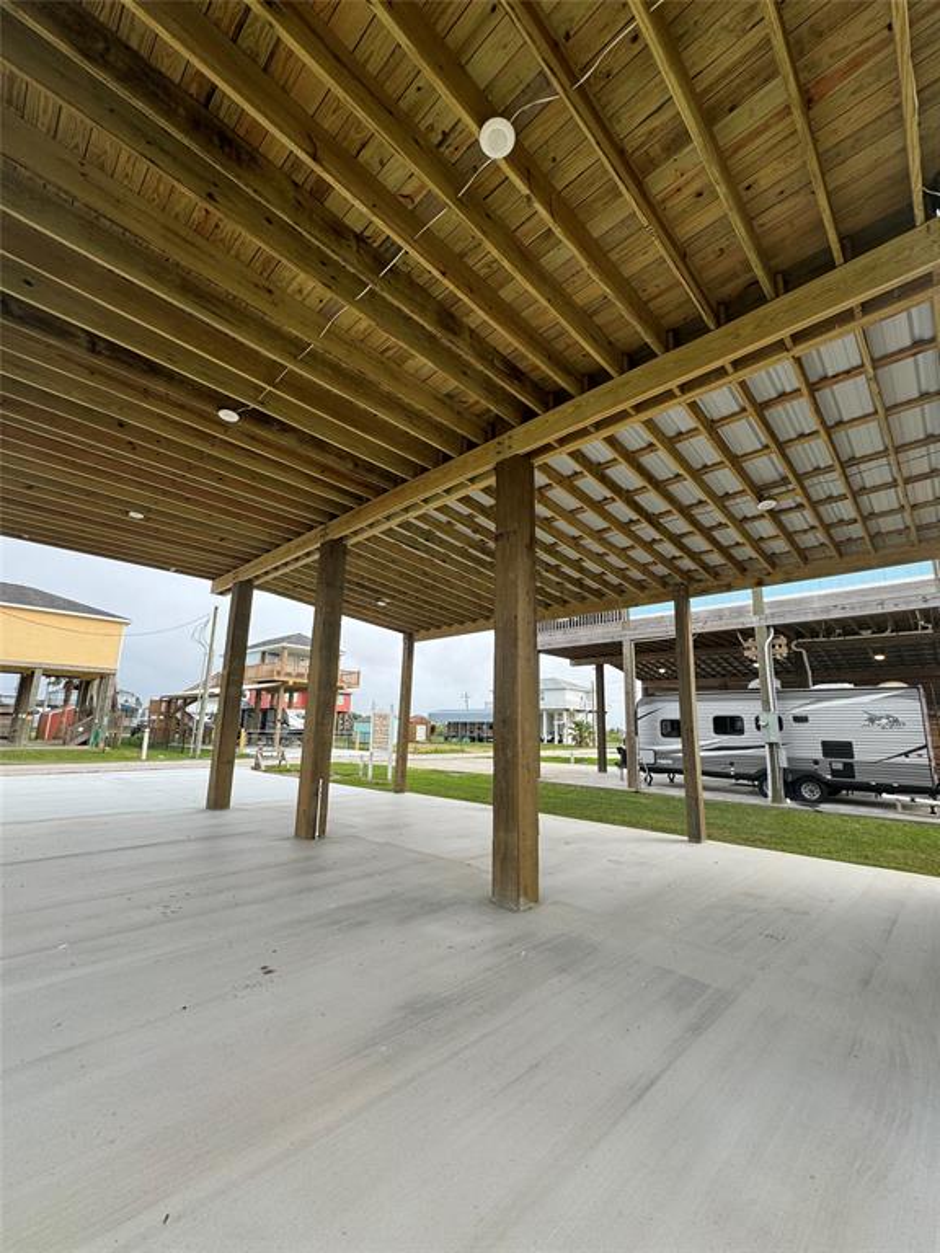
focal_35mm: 14
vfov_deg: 102.1
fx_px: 507
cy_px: 626
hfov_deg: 85.7
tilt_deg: +11.8
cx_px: 470
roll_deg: -1.3
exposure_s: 1/340
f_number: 2.2
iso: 40
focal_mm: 2.22
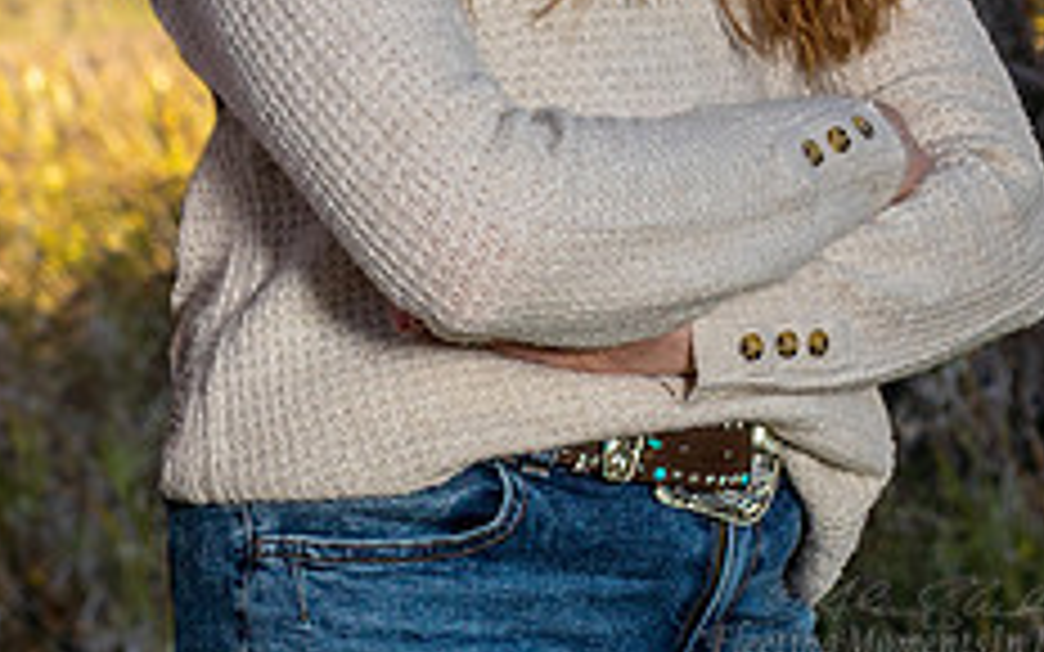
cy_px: -310
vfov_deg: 15.3
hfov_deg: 26.1
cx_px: 531
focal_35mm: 79
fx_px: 2248
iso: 100
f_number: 5.6
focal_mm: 40
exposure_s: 1/250
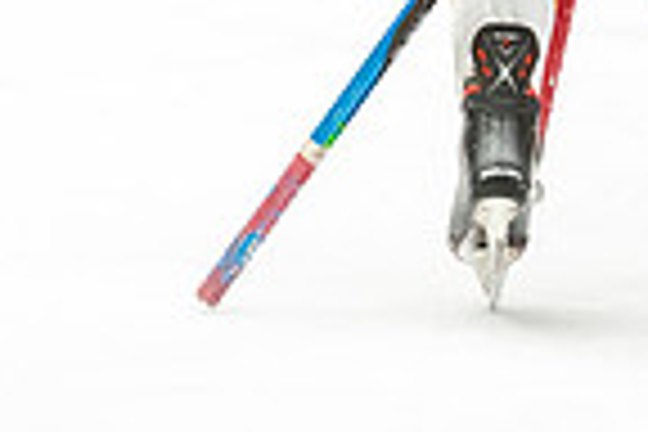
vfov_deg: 2.5
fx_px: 10025
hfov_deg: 3.7
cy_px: -567
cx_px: 946
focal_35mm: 557
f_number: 2.8
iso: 3200
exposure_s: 1/640
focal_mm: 116
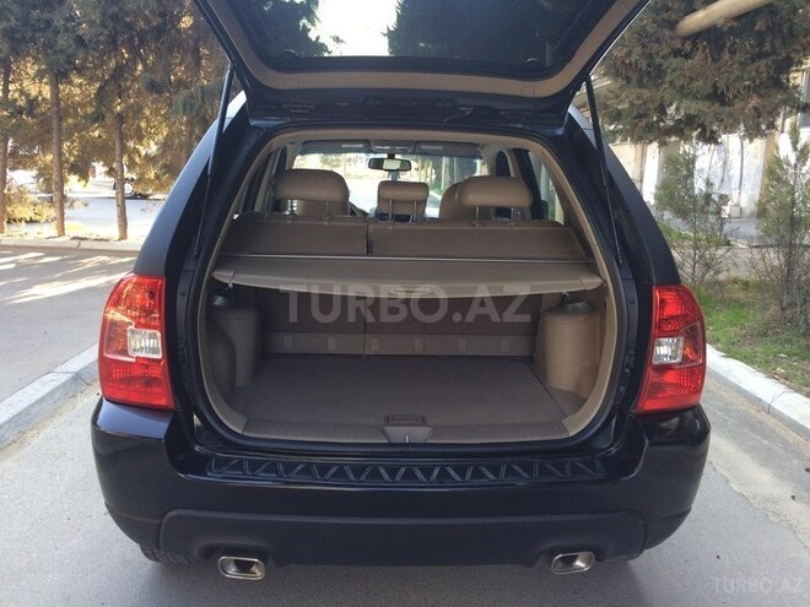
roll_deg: -0.6
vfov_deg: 48.2
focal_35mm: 29
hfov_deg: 61.7
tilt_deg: -11.9
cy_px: 304
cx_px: 405
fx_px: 679
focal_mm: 4.15
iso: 64
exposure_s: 1/100
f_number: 2.2
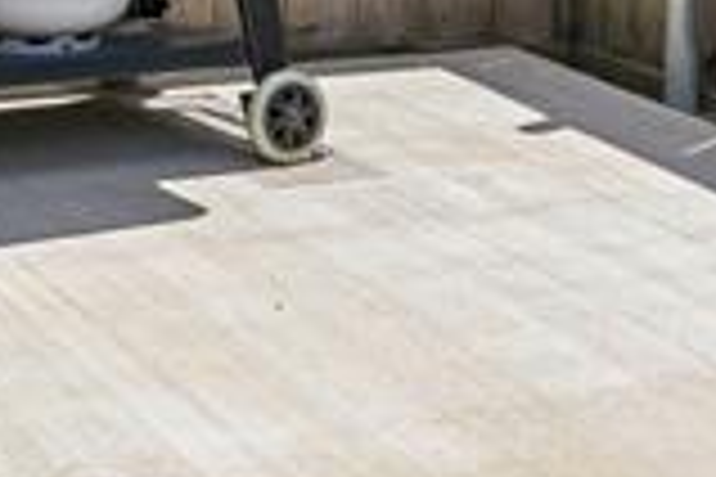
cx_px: 333
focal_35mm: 145
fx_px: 2888
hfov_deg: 14.1
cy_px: -531
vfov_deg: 8.8
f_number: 8
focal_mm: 22.5
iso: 400
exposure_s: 1/1000
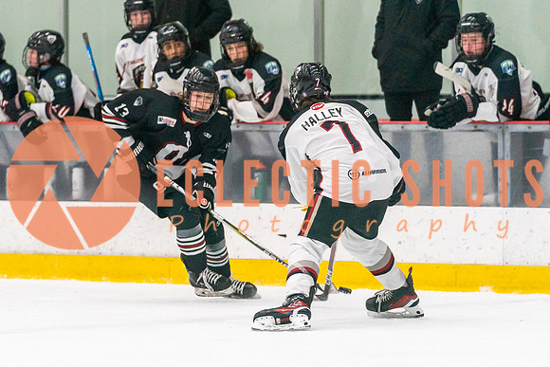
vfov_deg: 4.0
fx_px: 5224
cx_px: 191
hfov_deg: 6.0
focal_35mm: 342
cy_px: 264
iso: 3200
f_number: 2.8
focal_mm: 181
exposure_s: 1/1250
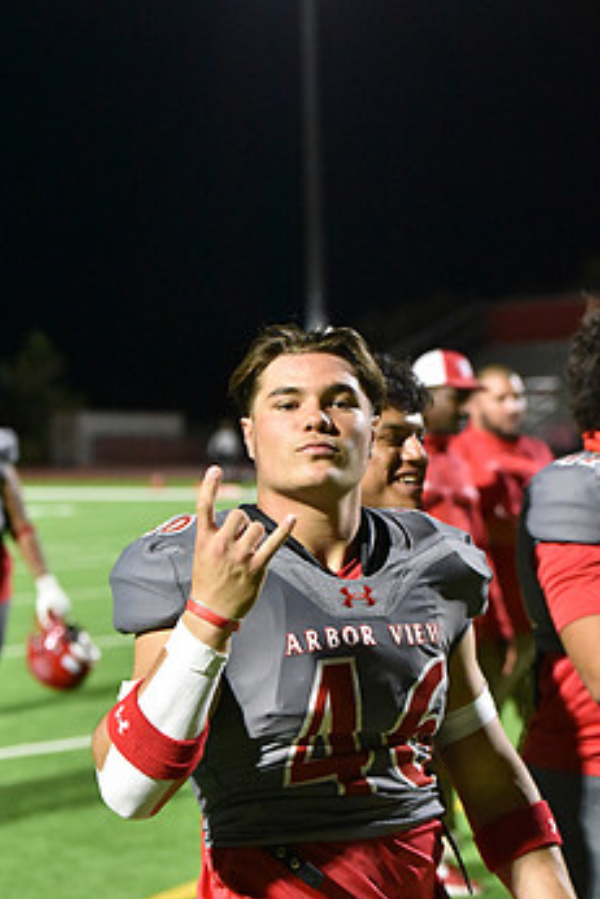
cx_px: 299
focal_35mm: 91
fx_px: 2273
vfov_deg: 22.3
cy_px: 538
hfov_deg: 15.0
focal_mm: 70
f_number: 2.8
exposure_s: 1/1000
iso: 12800
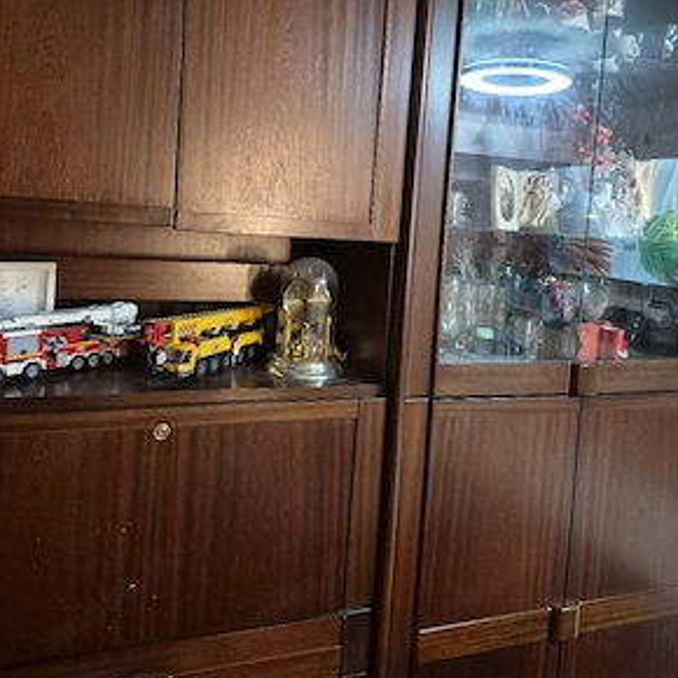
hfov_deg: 57.3
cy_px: 257
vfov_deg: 56.7
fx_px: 620
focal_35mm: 28
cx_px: 344
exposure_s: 1/100
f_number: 1.8
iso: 2000
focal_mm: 5.4
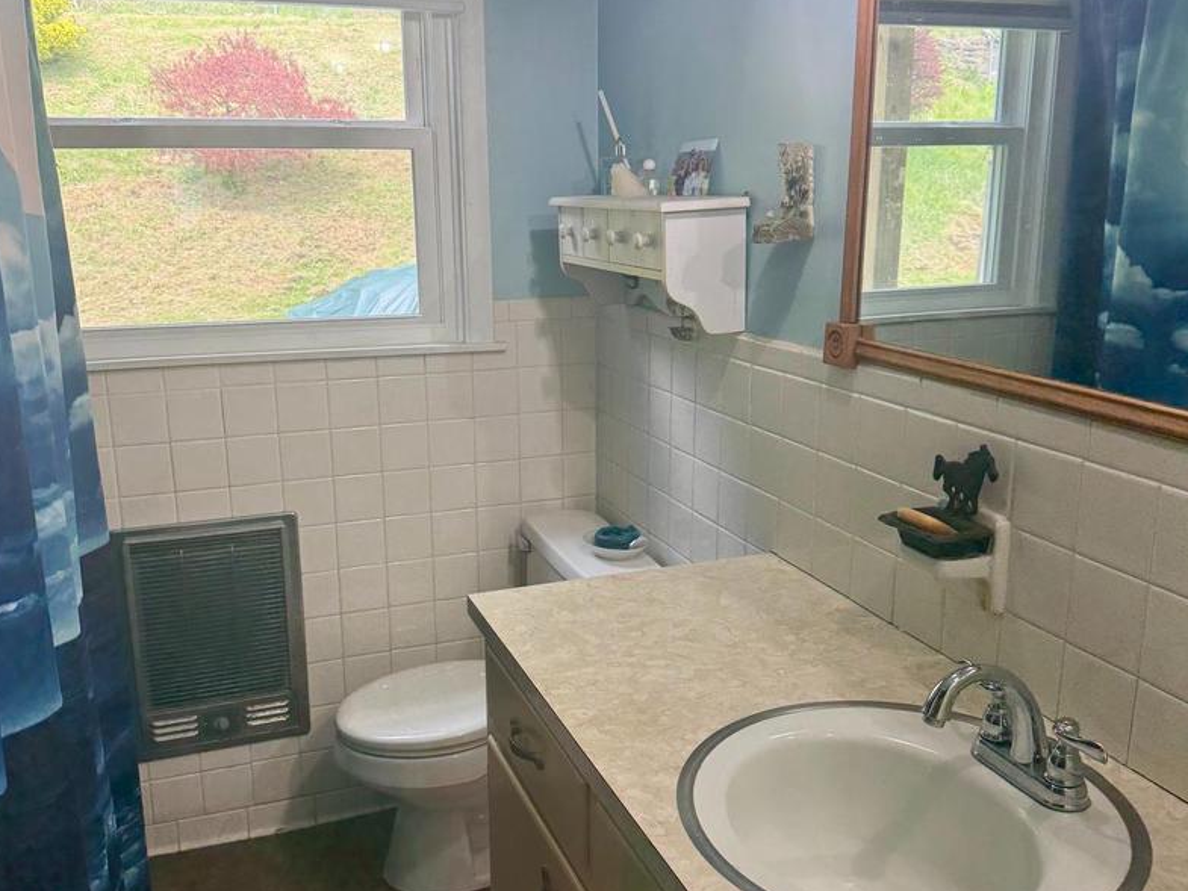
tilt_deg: -14.4
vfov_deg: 42.9
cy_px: 467
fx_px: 1133
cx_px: 578
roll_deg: +0.8
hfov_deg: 55.3
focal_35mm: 33
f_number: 1.78
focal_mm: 6.76
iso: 125
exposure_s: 1/120
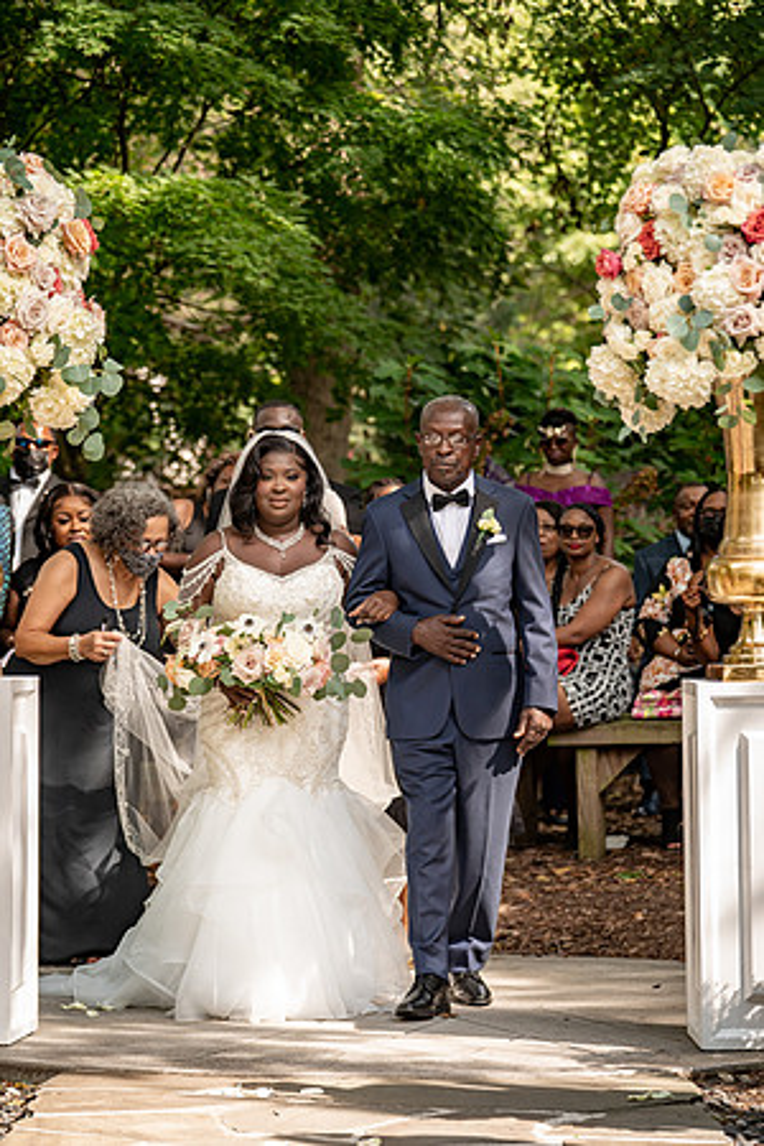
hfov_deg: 11.8
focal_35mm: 116
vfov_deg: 17.6
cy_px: 573
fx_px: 3692
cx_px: 382
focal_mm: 116
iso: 200
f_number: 4
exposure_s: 1/250
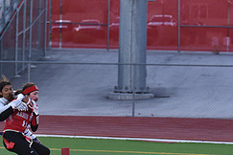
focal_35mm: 239
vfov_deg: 5.7
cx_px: 10
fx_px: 1547
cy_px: 106
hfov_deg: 8.6
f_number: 2.8
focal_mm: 100
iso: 800
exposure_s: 1/500
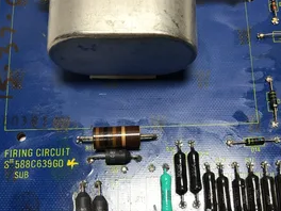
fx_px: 382
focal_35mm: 47
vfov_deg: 30.7
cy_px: 139
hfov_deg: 40.4
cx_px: 153
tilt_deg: -76.2
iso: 32
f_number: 2.4
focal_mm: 3.3
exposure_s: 1/120
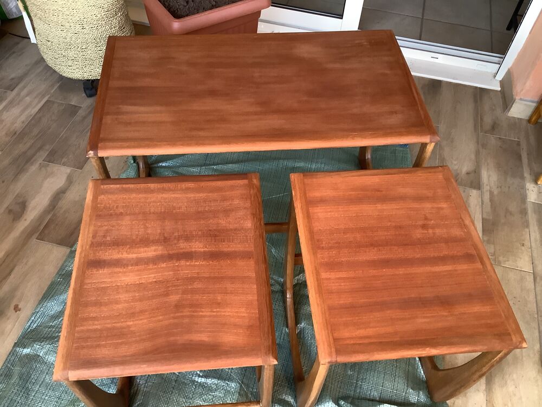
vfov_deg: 45.4
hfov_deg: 58.4
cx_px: 271
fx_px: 485
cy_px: 204
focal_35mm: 31
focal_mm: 3.3
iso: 250
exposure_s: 1/60
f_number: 2.4
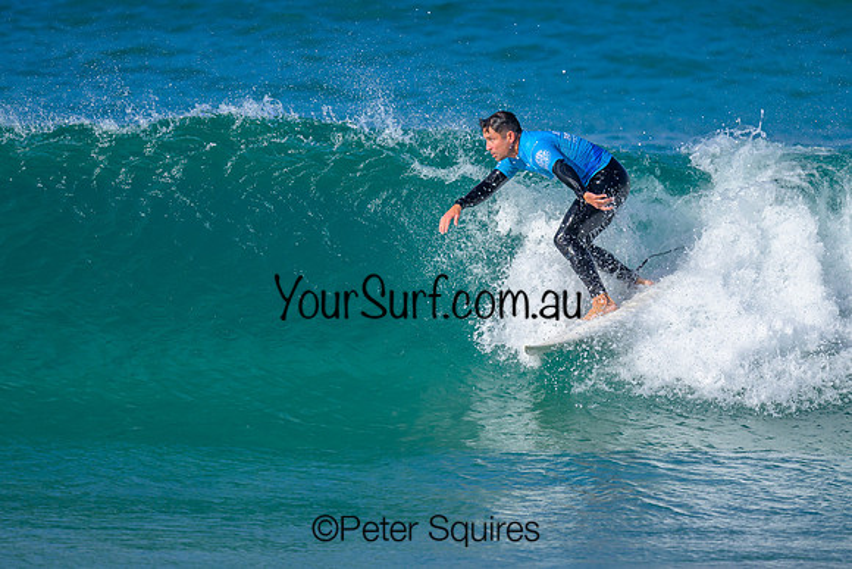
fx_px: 26001
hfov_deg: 1.9
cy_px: 236
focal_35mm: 1098
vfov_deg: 1.3
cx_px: 504
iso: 360
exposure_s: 1/2000
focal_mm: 800
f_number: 6.3
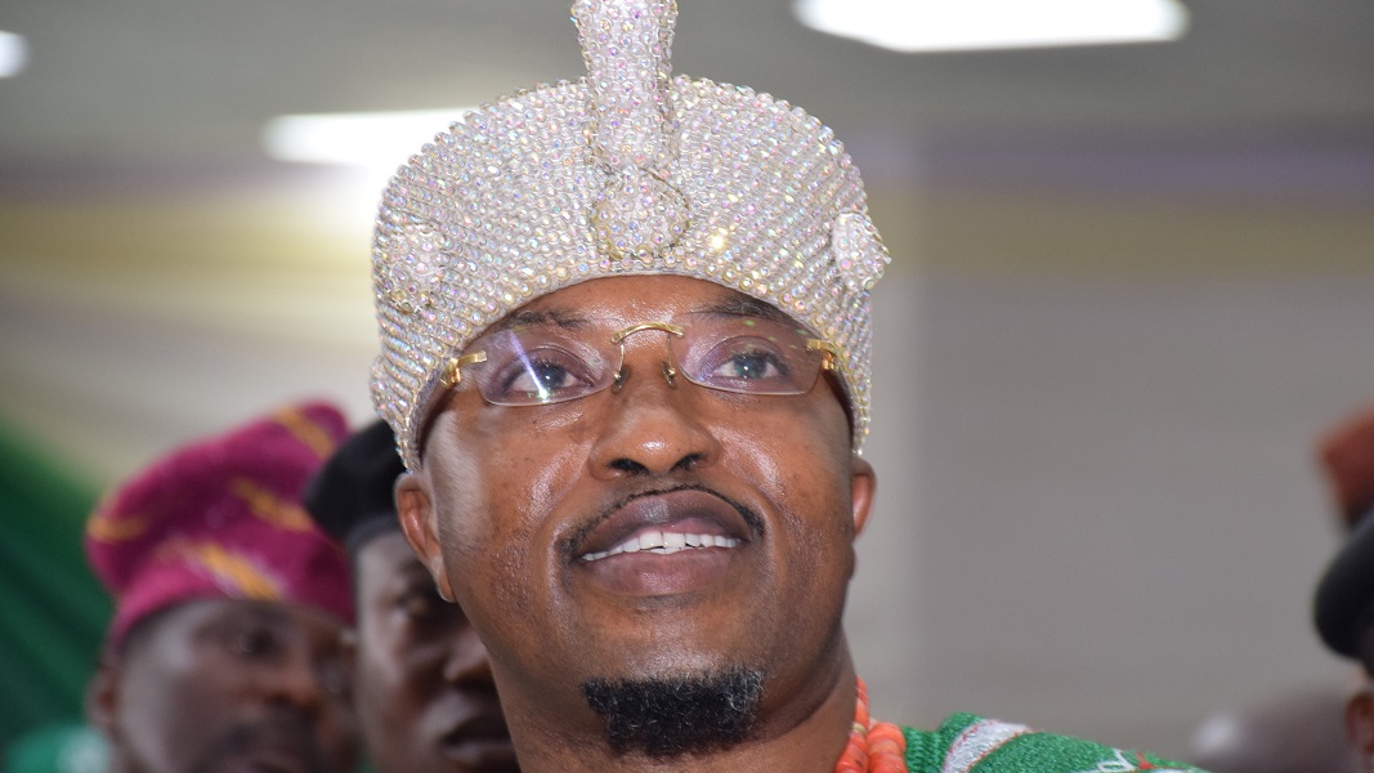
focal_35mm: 92
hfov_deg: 23.2
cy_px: 348
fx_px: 3352
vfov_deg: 13.1
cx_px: 703
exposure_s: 1/80
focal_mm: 52
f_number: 4.8
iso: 800
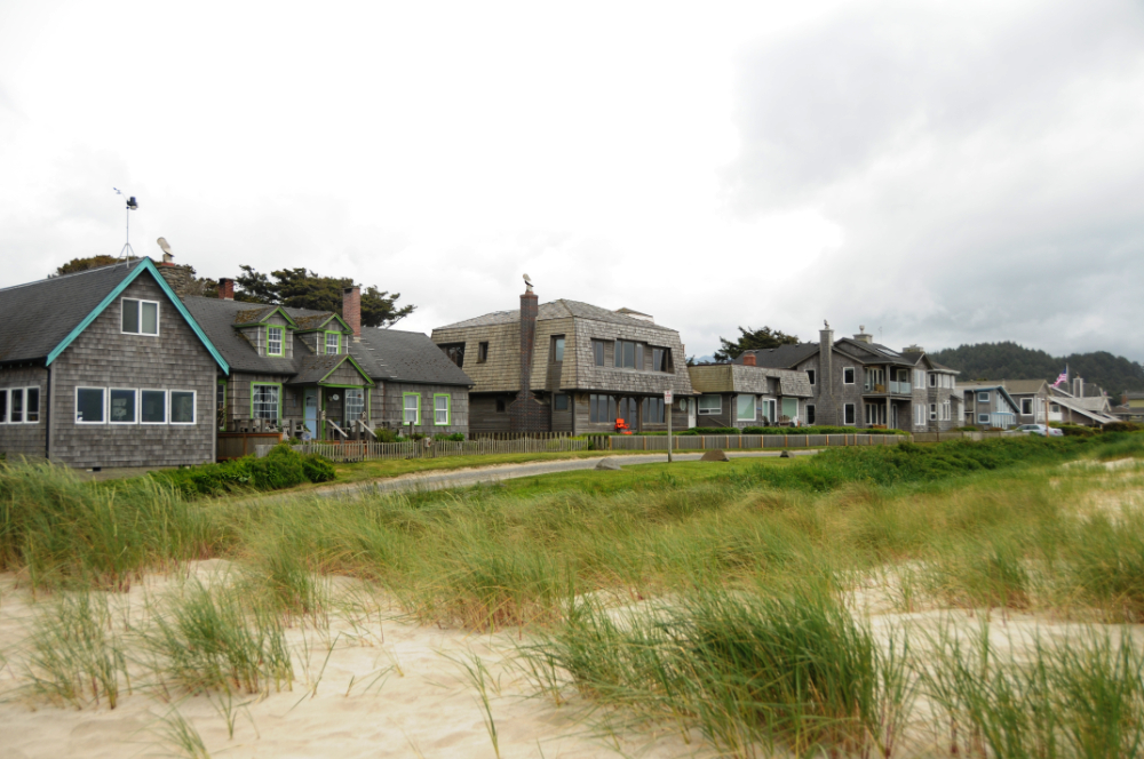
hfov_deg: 62.0
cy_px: 380
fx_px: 952
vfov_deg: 43.5
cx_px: 572
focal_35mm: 30
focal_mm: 20
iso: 250
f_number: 3.5
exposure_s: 1/1600
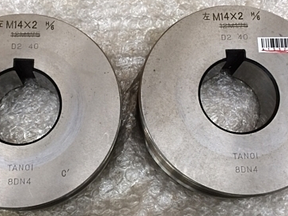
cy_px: 102
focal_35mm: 51
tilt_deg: -75.1
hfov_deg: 37.4
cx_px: 121
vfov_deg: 28.6
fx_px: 424
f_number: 2.2
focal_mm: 4.15
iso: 64
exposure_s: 1/30
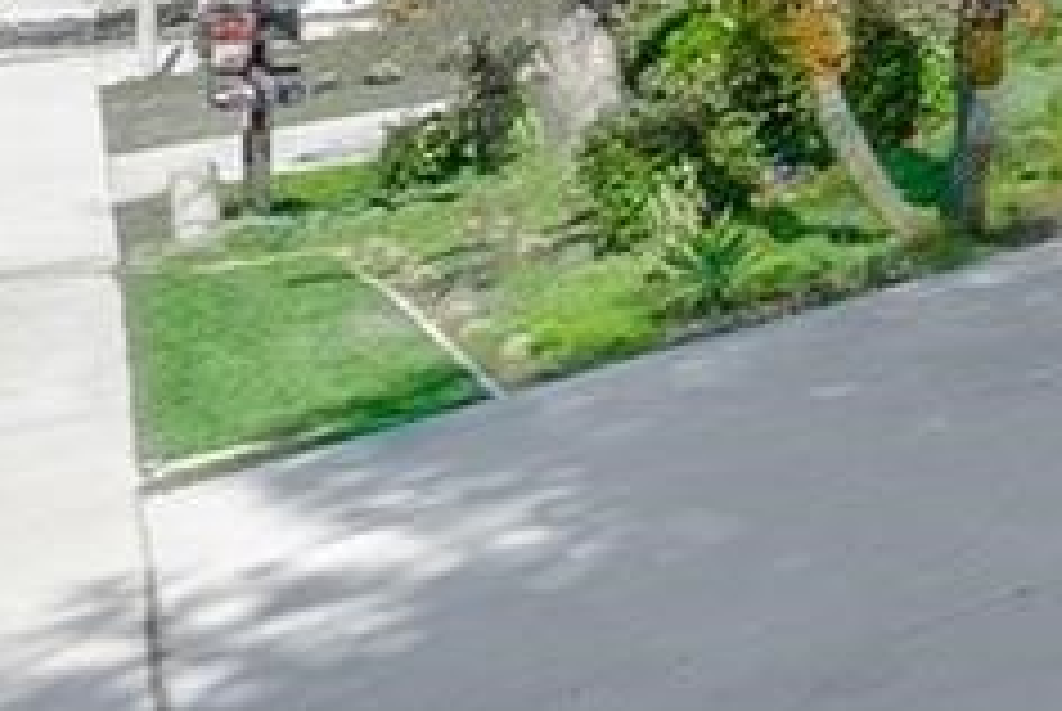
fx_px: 1920
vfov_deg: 19.7
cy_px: -151
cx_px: 2070
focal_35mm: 65
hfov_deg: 19.5
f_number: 9
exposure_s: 1/250
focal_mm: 10
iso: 100
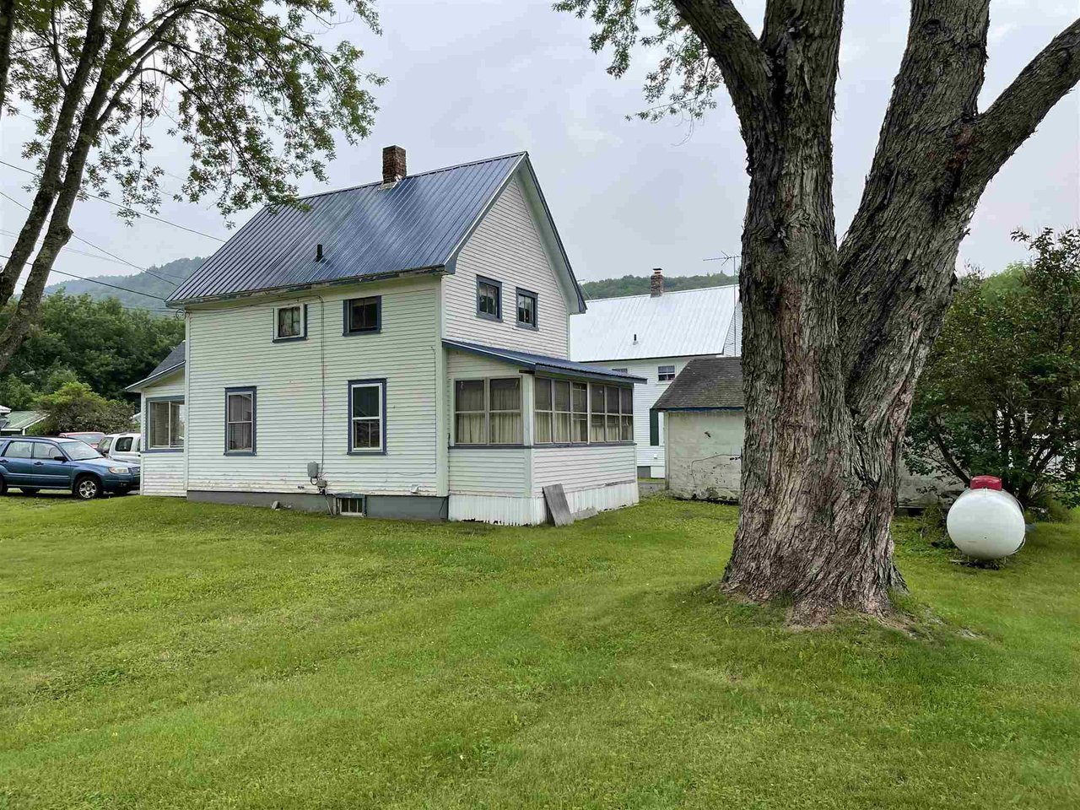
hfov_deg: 67.3
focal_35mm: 26
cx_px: 540
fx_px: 811
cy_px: 405
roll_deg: -0.7
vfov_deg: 53.1
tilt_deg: +3.4
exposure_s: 1/2247
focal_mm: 5.1
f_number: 1.6
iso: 32
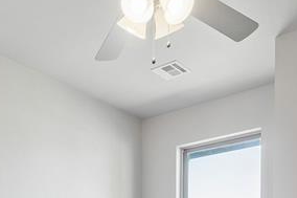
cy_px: 281
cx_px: 108
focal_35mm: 54
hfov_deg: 36.6
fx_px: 445
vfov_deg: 21.7
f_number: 7.1
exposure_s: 1/40
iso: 200
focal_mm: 10
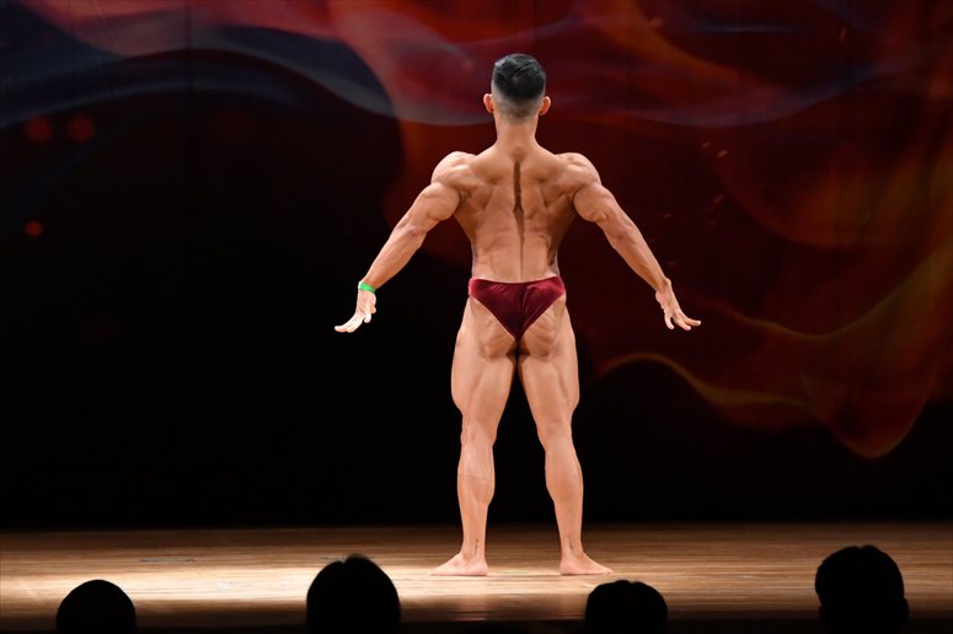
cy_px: 317
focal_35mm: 255
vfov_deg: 5.4
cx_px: 476
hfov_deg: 8.1
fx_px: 6747
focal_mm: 170
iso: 4000
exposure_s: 1/400
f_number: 5.6
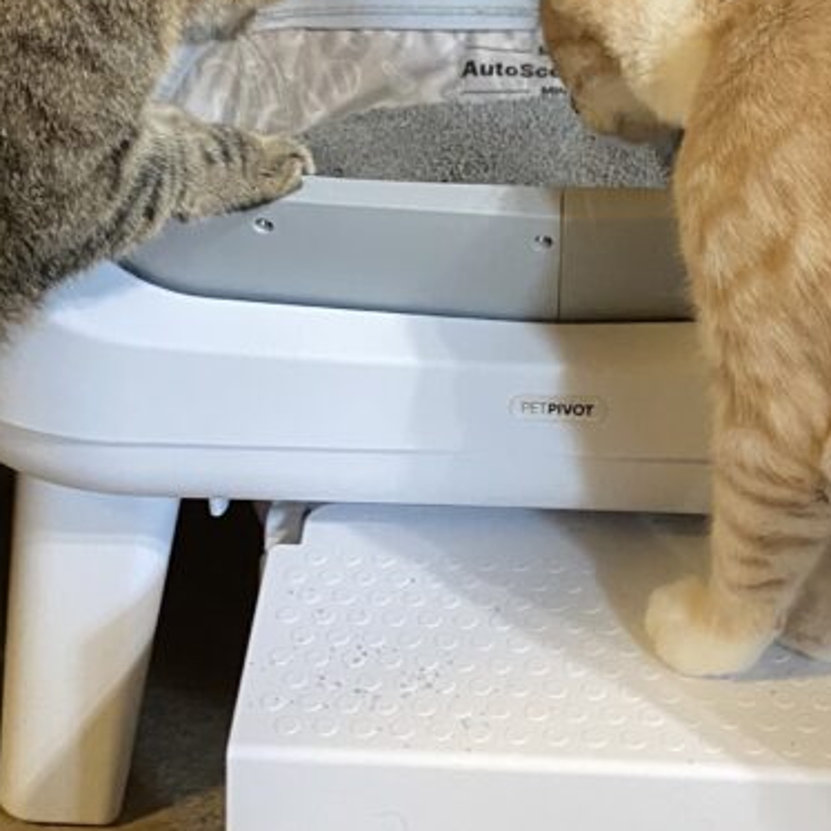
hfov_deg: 24.7
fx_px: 1901
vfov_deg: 24.3
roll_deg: +1.2
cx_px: 404
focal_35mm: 70
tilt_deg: -23.8
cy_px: 172
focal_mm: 4.25
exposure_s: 1/30
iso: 500
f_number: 1.8
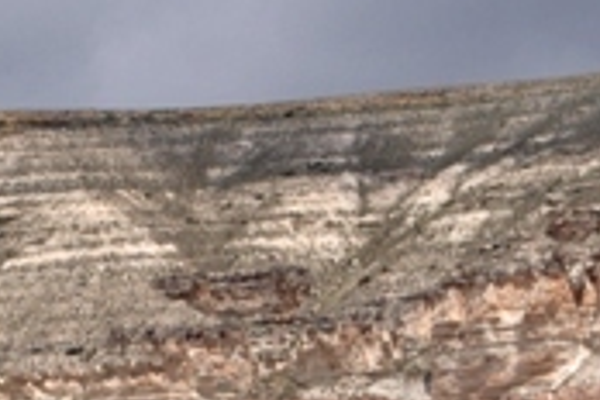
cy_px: 898
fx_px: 7483
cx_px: -72
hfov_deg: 4.6
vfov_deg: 3.0
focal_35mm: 449
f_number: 10
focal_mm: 52
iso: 100
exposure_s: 1/400
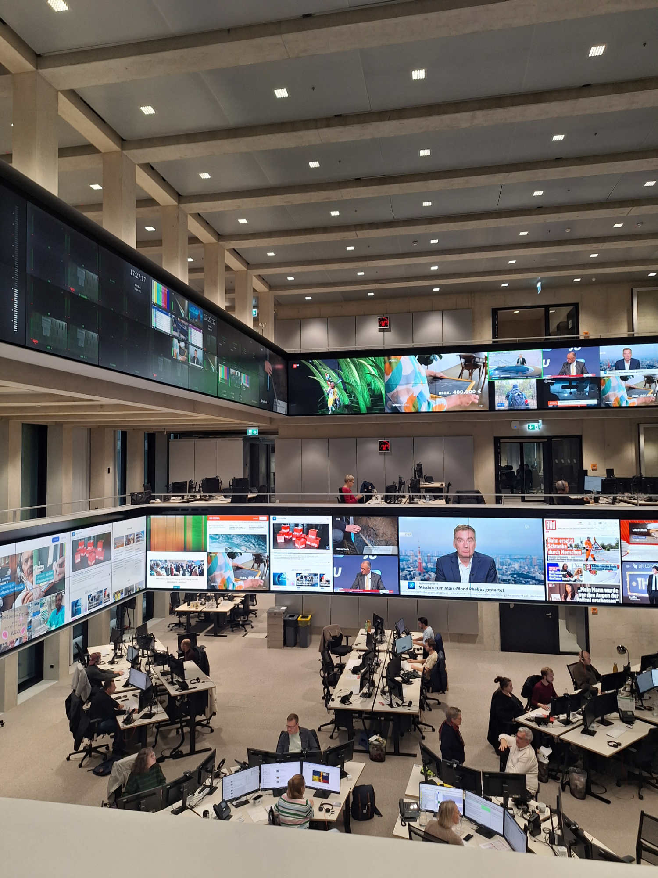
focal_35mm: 23
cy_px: 439
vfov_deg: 73.9
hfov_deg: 58.9
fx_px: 583
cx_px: 329
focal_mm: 5.5
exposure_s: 1/50
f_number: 1.8
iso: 40
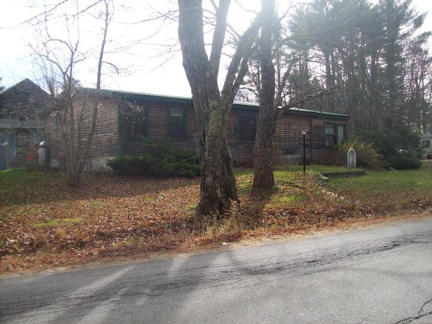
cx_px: 216
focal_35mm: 36
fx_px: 449
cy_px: 162
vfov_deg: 39.6
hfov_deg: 51.4
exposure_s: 1/615
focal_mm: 6
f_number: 2.7
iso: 80
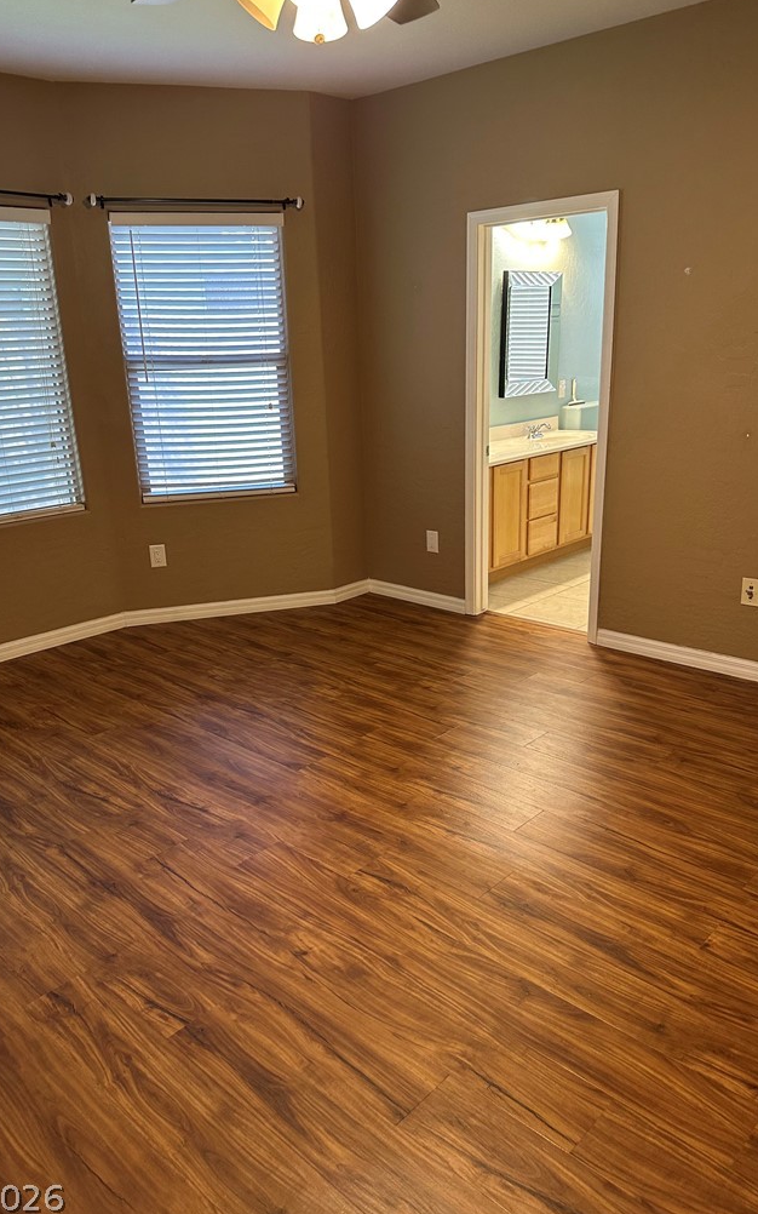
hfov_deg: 47.6
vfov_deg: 70.4
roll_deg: +1.1
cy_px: 606
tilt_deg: -16.8
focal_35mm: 26
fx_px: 860
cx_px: 355
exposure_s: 1/60
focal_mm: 6.86
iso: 250
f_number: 1.78
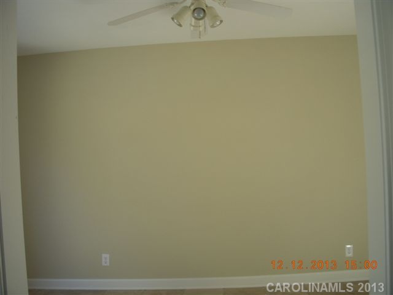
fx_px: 431
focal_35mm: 38
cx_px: 196
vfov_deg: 37.7
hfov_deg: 49.0
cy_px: 148
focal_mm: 6.3
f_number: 3.3
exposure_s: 1/60
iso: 100
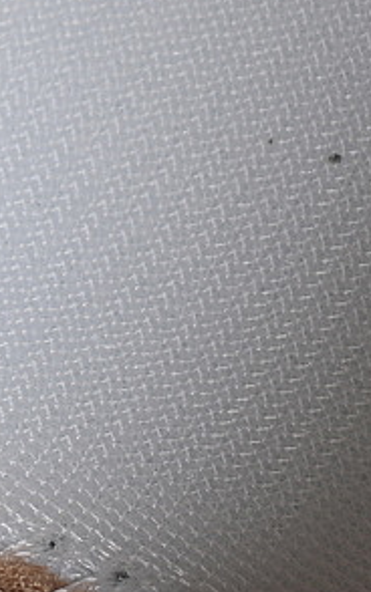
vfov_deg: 7.4
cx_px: -240
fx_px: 4541
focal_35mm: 281
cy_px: -111
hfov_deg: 4.6
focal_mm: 50
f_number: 7.1
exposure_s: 1/80
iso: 160
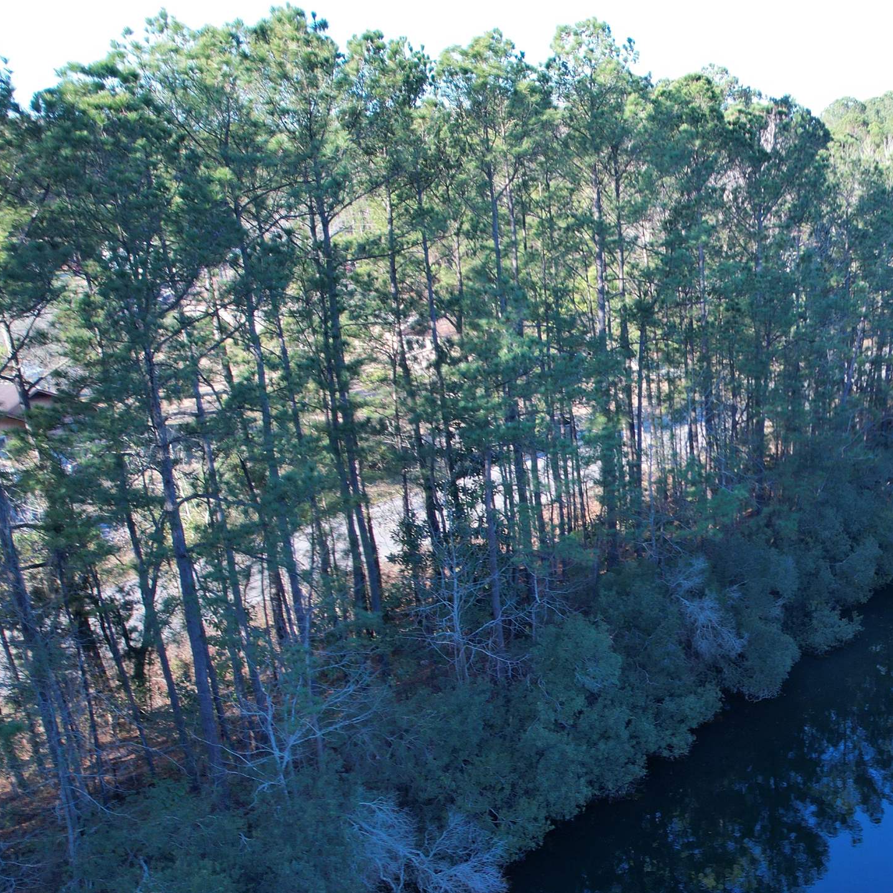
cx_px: 834
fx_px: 1167
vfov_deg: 41.2
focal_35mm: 40
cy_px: 618
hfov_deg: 38.4
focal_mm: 8.38
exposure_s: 1/240
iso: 100
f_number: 2.8
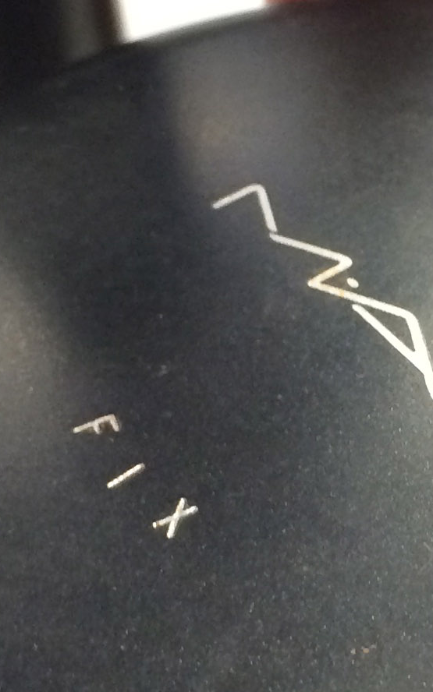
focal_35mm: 113
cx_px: 388
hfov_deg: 11.5
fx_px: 2134
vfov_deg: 18.4
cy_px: 399
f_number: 2.2
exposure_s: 1/33
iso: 250
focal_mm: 4.15
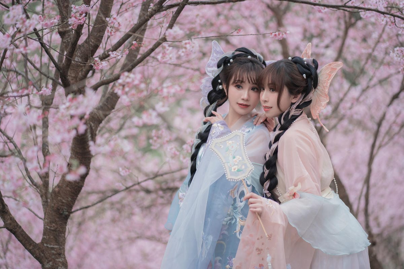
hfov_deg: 23.9
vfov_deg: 16.1
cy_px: 134
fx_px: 954
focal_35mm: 85
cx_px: 202
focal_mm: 85
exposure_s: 1/200
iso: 320
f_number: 1.8
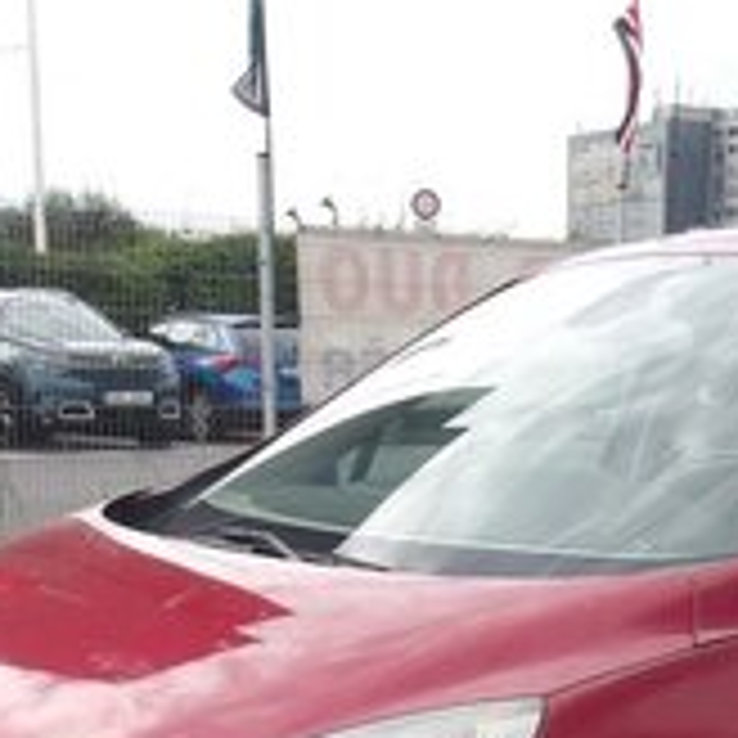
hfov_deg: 23.8
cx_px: 639
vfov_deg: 23.0
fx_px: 1713
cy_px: 801
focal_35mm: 71
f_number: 3
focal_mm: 4.9
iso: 100
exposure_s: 1/818
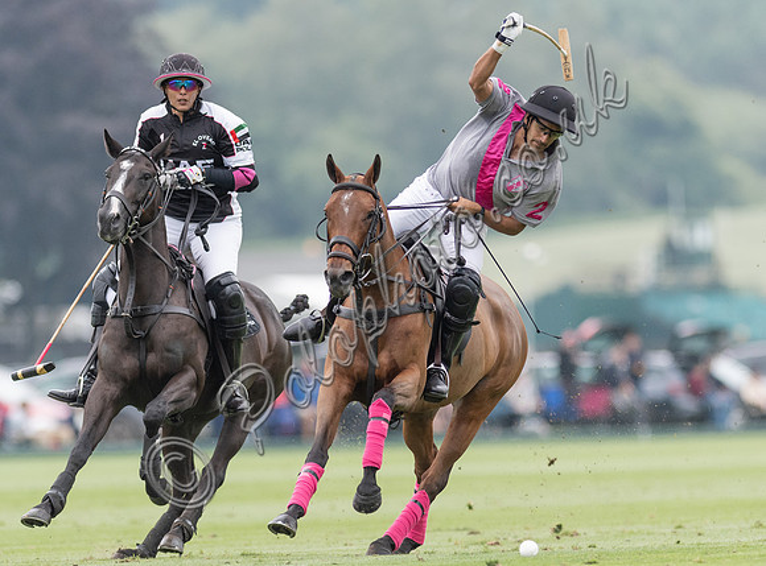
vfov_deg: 2.8
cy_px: 312
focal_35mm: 532
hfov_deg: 3.7
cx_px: 468
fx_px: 11709
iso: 640
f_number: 2.8
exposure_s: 1/4000
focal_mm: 300
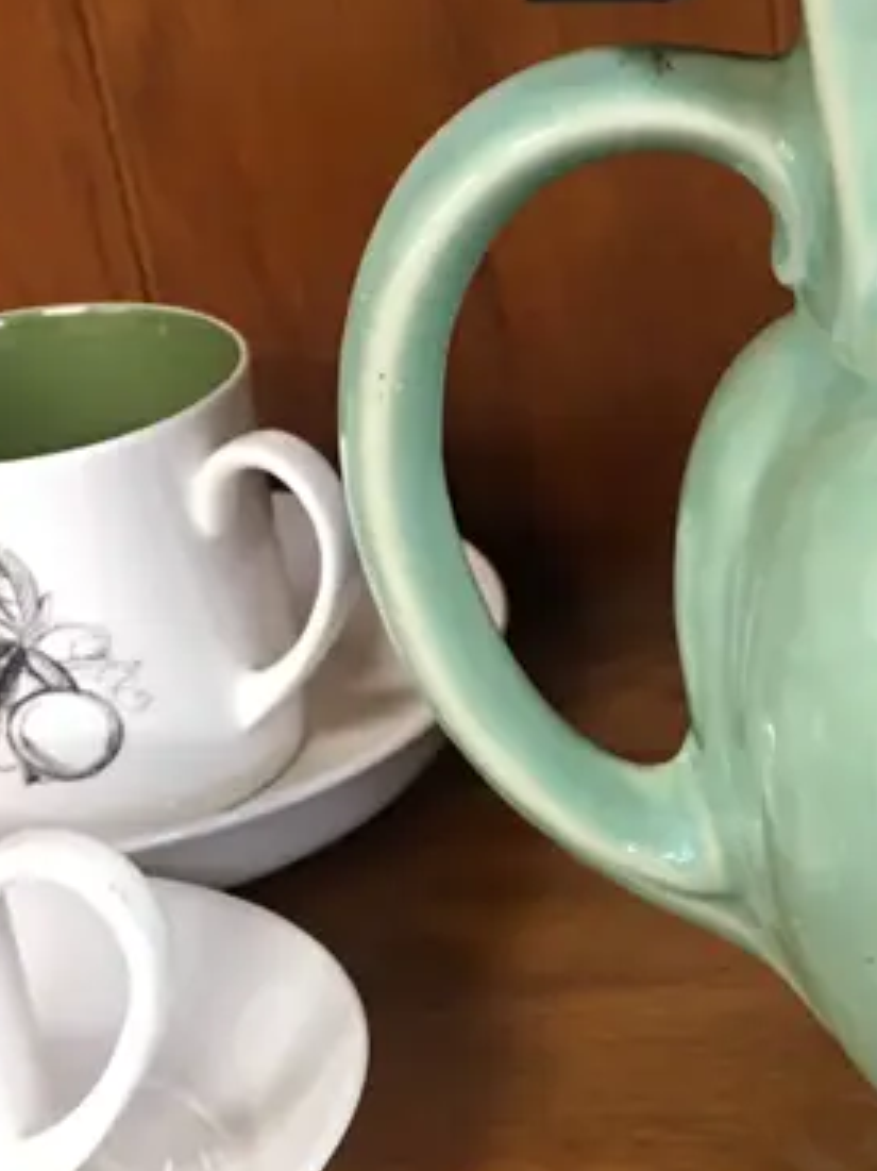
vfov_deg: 24.0
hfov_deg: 16.9
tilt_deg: -27.9
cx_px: 1202
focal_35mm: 81
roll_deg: +1.7
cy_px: 775
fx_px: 2738
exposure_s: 1/17
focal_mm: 4.15
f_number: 2.2
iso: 80
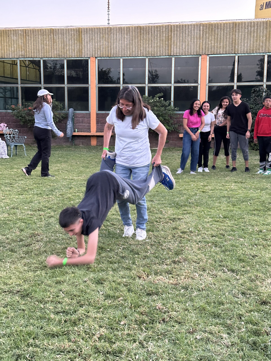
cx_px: 136
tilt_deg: -7.5
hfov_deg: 30.3
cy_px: 180
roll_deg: -0.9
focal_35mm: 48
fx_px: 501
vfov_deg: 39.7
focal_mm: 6.86
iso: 500
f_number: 1.78
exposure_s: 1/40
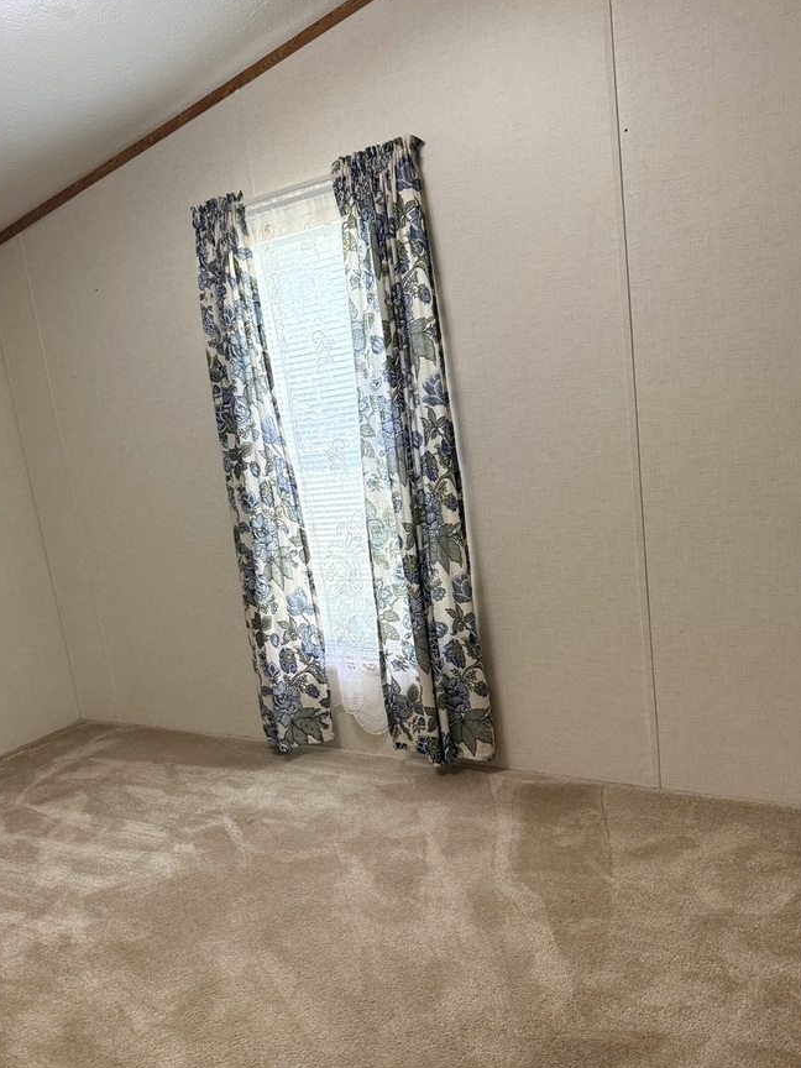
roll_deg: +8.4
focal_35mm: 30
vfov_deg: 59.6
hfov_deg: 46.5
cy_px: 621
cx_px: 310
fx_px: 926
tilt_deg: -11.5
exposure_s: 1/60
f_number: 1.78
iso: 250
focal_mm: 6.76
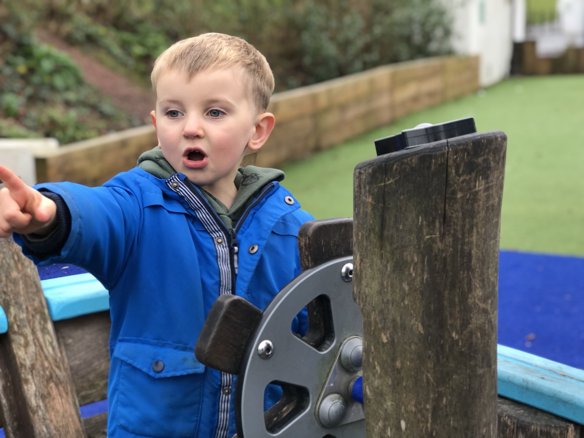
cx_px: 292
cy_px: 219
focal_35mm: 57
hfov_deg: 33.8
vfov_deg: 25.7
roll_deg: +1.5
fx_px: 962
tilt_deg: -10.4
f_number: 2.8
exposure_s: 1/40
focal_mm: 6.6
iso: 25
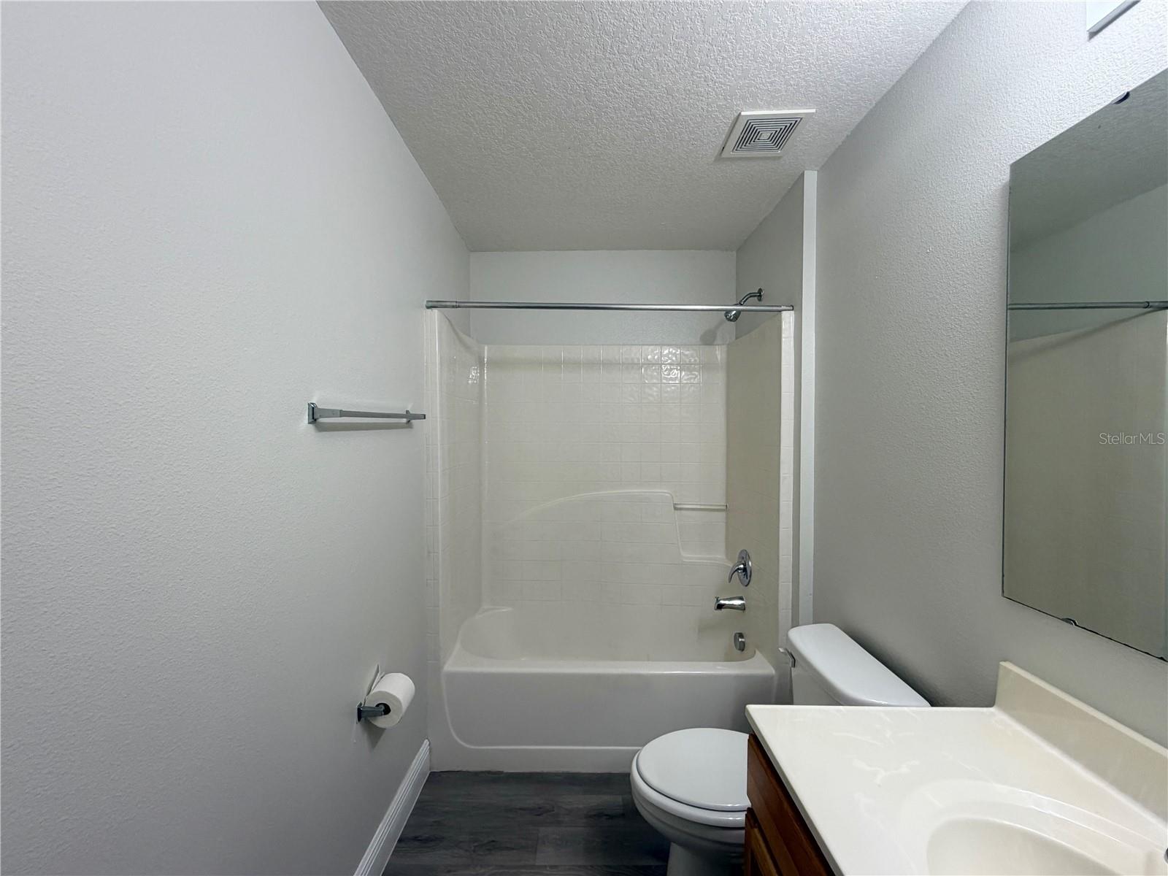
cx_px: 584
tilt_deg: -0.6
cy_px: 438
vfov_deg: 85.7
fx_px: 472
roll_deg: +0.3
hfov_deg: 102.1
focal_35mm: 14
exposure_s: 1/120
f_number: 2.2
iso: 160
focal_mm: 2.22
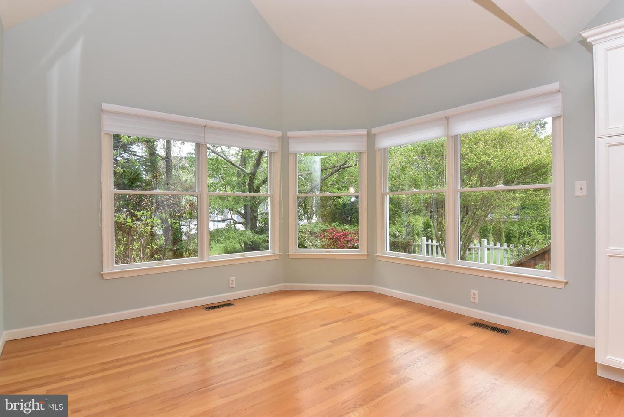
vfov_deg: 67.5
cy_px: 208
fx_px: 312
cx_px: 312
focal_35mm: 18
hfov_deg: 90.0
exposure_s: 1/100
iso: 800
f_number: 13
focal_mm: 12
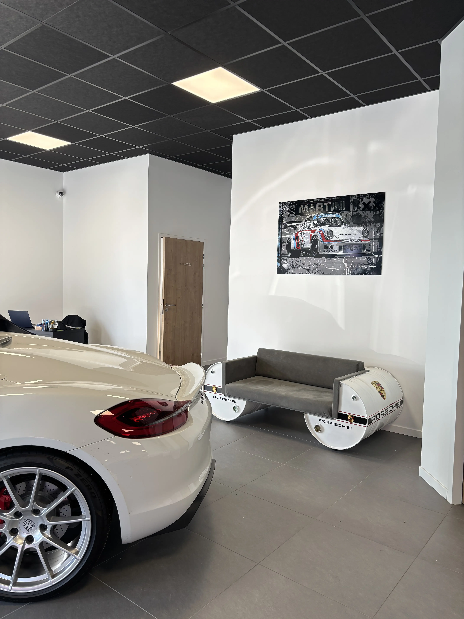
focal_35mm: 26
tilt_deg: -3.7
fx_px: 465
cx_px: 232
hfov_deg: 53.1
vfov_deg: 67.3
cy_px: 310
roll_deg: -1.9
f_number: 1.6
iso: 50
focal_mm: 5.96
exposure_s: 1/121
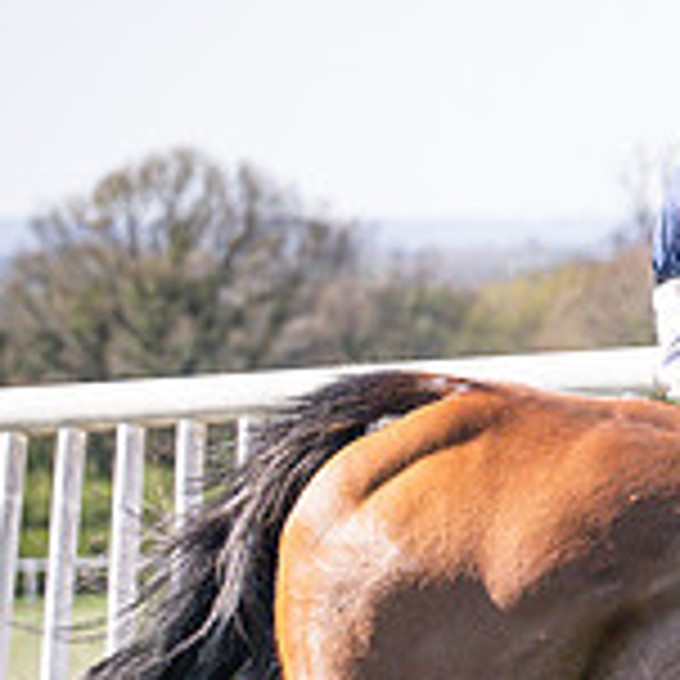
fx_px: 9557
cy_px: 694
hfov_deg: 4.1
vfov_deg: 4.1
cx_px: 1009
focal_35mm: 430
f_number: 4
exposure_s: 1/1600
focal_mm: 82
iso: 200
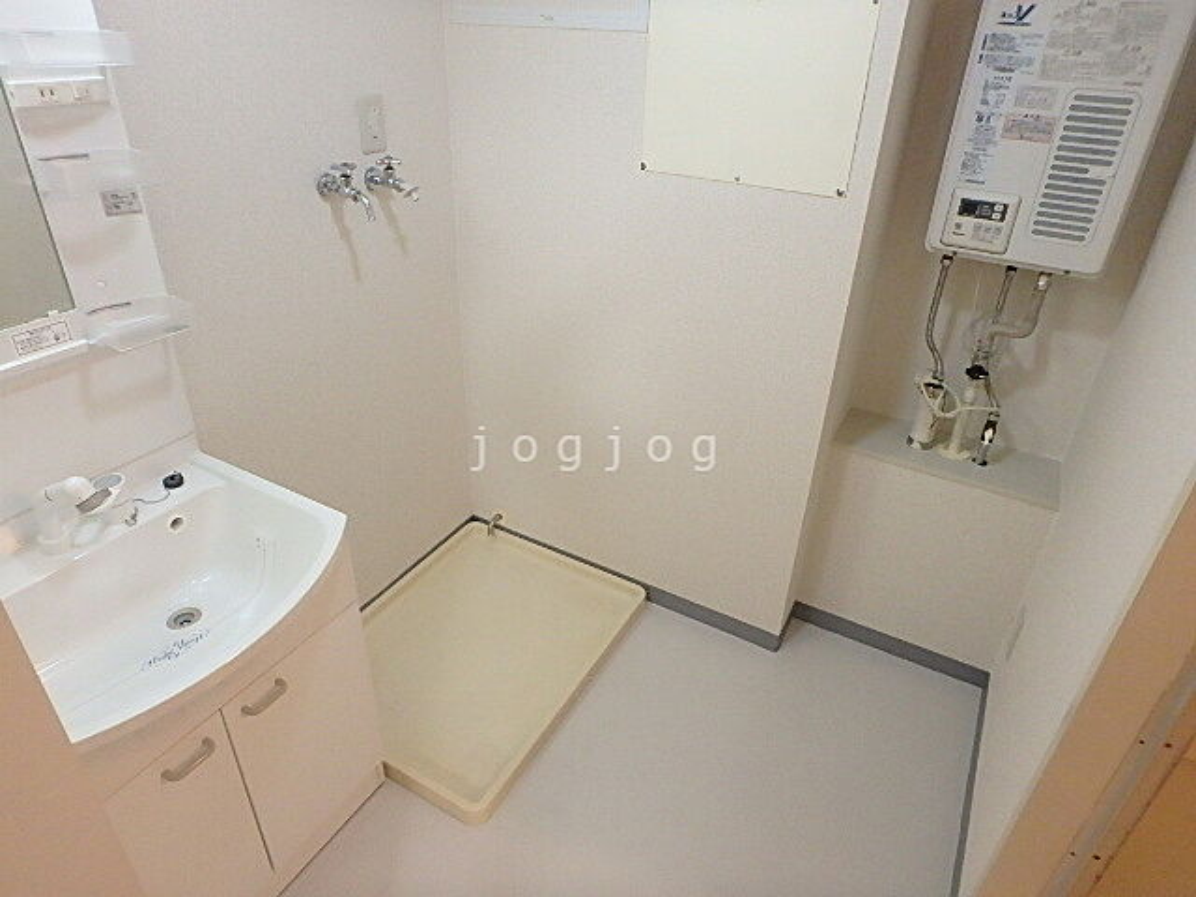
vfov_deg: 63.4
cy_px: 448
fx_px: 726
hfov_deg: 79.0
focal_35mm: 21
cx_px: 598
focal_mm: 3.7
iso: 800
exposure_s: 1/25
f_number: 3.5
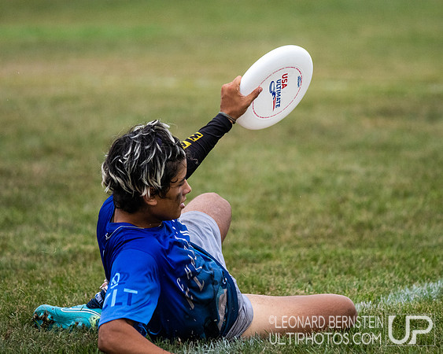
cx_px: 245
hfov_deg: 3.8
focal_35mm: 507
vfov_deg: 3.1
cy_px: 177
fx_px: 6643
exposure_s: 1/2000
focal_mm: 300
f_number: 4
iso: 1600
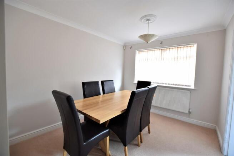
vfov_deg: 77.4
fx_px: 98
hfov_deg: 100.4
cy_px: 78
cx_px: 117
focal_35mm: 15
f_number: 3.5
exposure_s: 1/15
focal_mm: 10
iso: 200
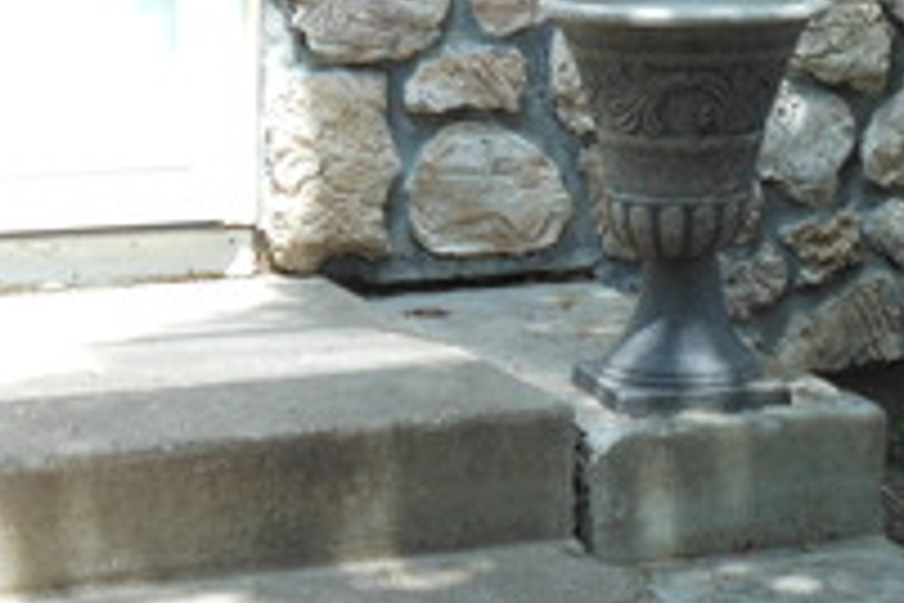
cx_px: 729
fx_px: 3164
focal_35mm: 126
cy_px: -454
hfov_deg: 16.1
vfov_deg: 10.3
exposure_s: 1/160
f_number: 3.6
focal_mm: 6.8
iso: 80
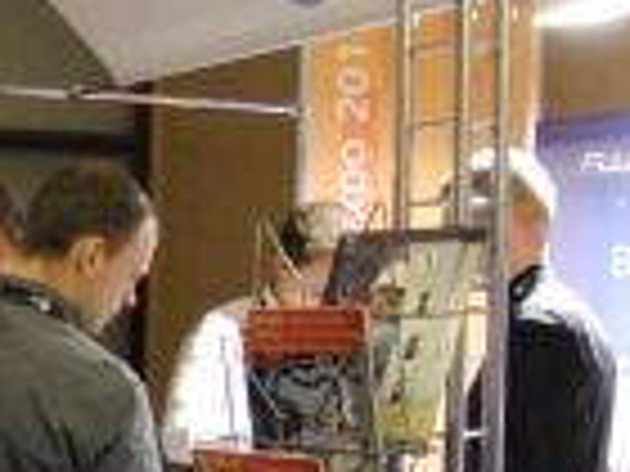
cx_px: -108
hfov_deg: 19.9
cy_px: 510
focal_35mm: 93
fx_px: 1693
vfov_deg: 15.5
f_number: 2.8
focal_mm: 4.6
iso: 400
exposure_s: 1/20
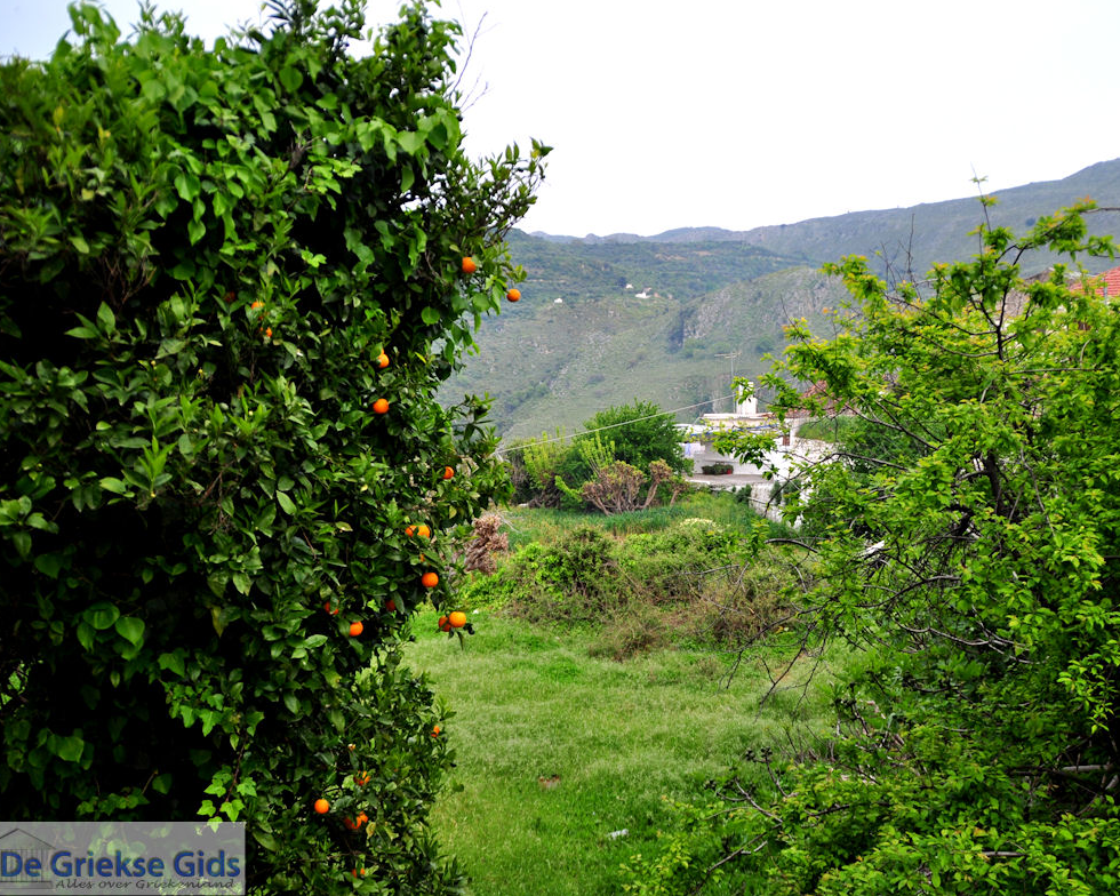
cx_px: 659
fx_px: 1028
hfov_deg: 56.8
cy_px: 443
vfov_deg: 47.1
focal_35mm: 31
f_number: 3.5
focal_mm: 18
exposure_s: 1/640
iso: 200
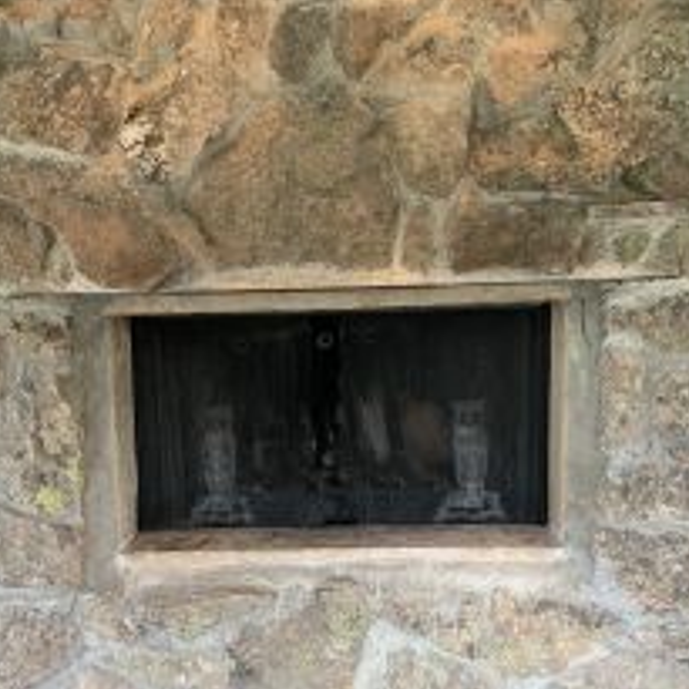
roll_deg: +2.1
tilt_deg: -9.5
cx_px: 323
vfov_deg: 40.5
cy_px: 454
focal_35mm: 41
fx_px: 923
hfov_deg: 40.9
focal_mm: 4.25
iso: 100
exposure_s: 1/60
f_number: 1.8
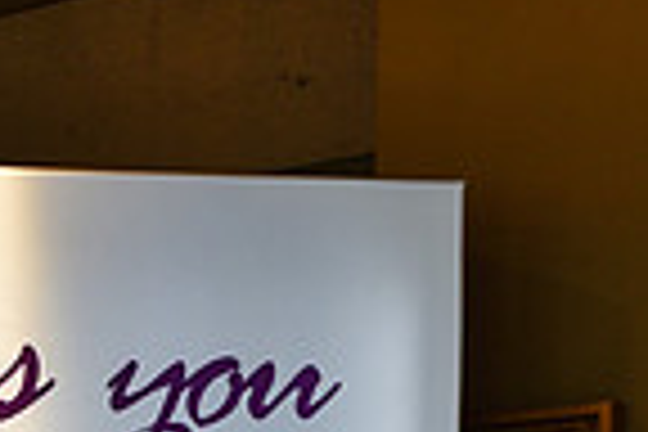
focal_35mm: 117
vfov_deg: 10.8
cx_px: -256
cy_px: 844
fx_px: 2106
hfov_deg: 16.3
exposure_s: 1/60
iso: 200
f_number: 4
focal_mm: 29
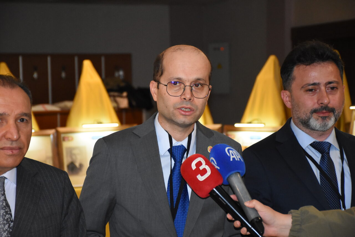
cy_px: 118
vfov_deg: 13.0
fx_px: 1035
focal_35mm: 105
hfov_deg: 19.5
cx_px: 178
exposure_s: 1/250
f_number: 5
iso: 3600
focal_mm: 70
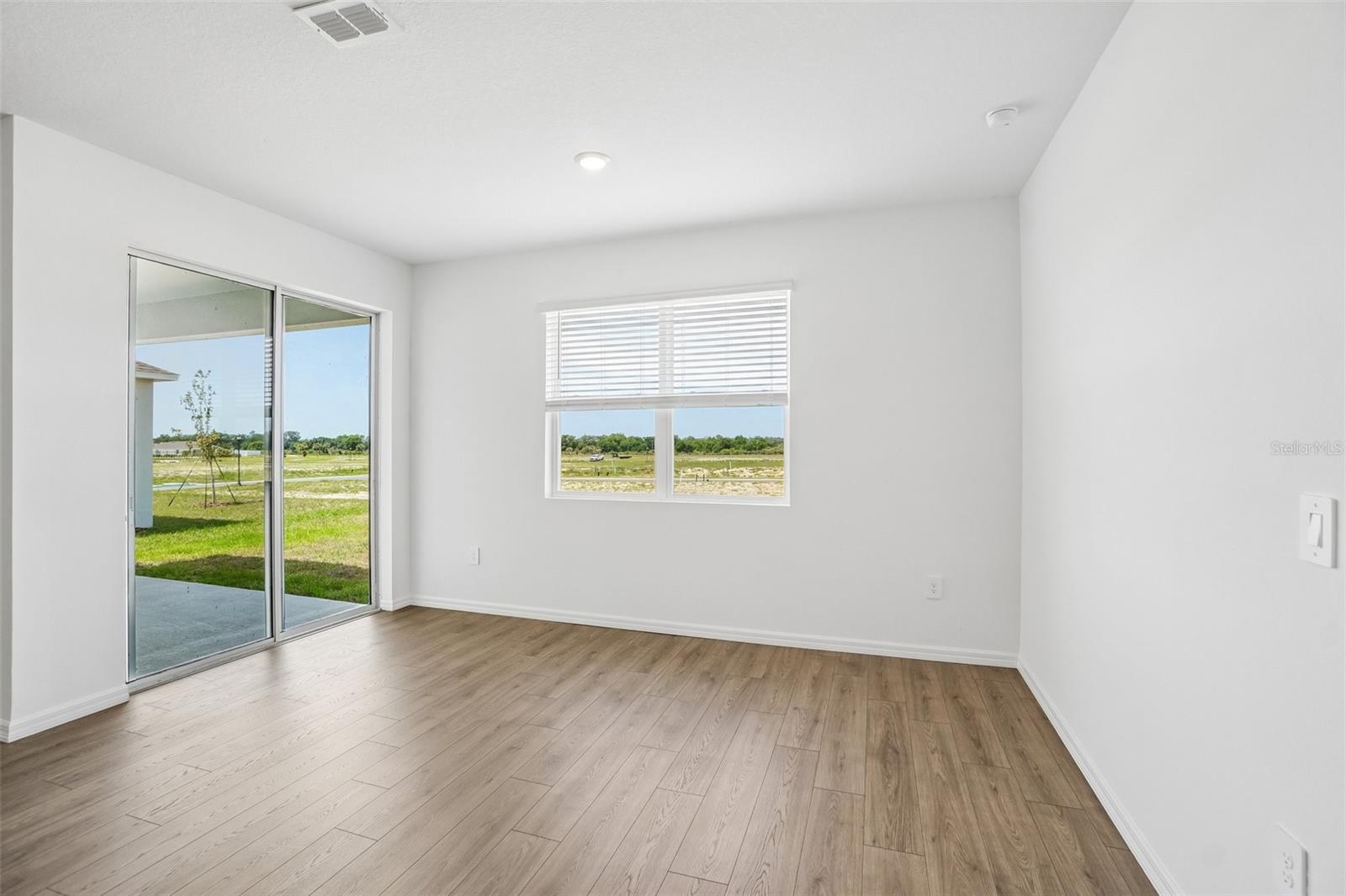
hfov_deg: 100.4
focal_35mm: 15
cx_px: 673
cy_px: 448
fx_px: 561
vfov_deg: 77.3
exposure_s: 1/45
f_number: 8
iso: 100
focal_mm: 10
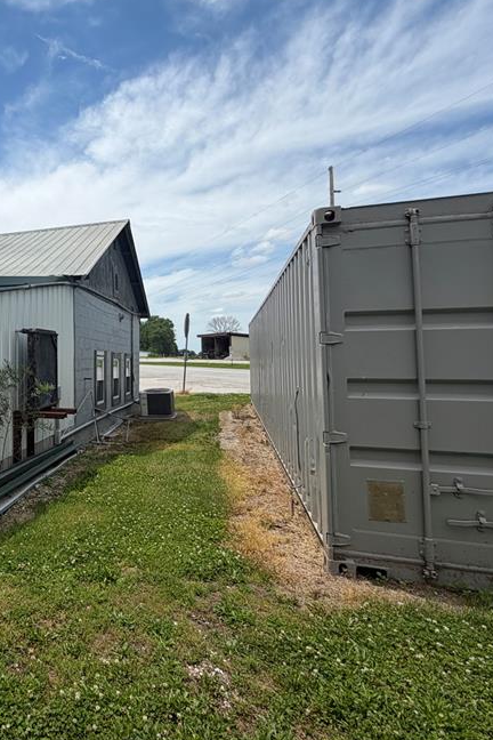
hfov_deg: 49.1
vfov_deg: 75.9
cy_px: 331
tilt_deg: +2.7
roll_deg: +0.2
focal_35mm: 23
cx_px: 49
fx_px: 472
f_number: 2.2
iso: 20
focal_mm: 2.22
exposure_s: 1/1339
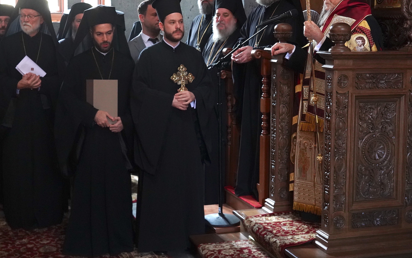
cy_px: 90
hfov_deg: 36.9
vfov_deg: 23.5
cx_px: 196
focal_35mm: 55
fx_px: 618
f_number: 5.6
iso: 8000
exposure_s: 1/80
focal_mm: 42
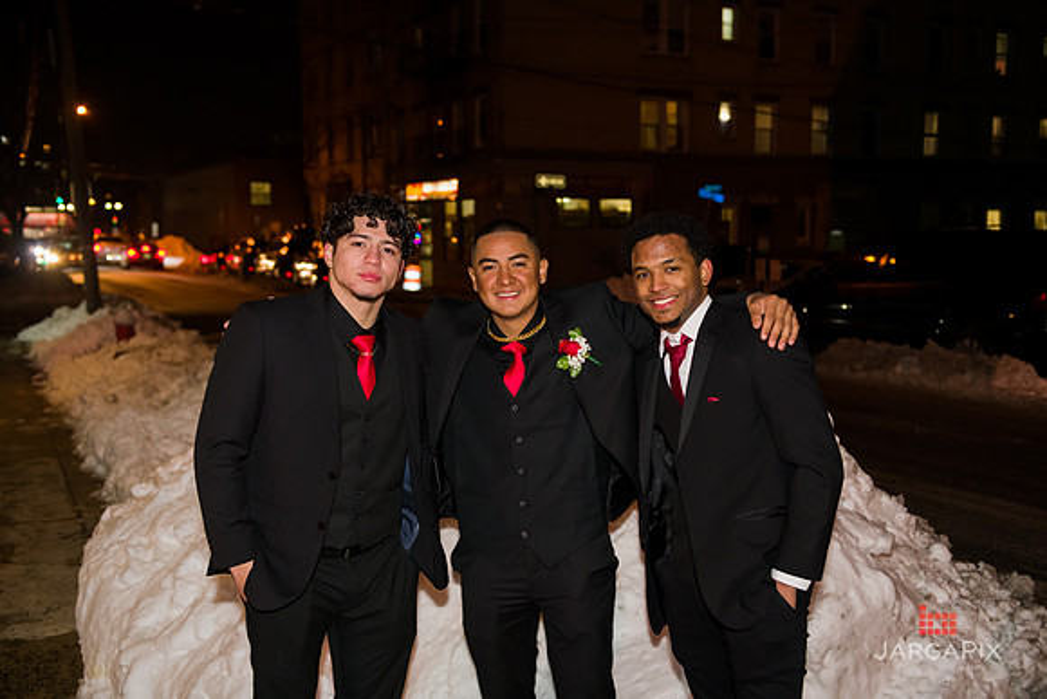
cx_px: 524
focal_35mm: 38
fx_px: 1105
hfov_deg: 50.7
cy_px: 350
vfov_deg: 35.1
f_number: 3.2
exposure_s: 1/125
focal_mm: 38
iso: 1250
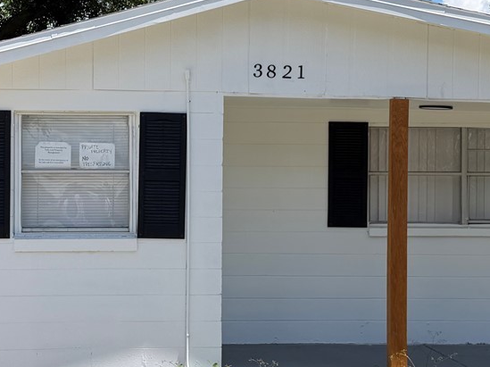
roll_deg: -0.9
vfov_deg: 21.0
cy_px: 167
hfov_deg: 27.7
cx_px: 172
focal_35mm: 70
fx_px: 990
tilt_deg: +0.0
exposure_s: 1/4673
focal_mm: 6.76
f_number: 1.78
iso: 80
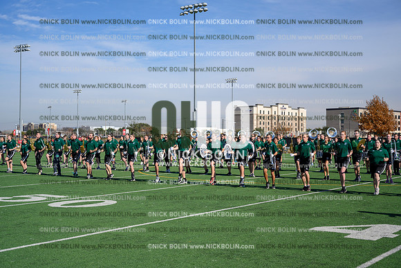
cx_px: 200
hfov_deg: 40.3
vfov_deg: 27.5
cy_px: 134
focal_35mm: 49
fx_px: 546
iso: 125
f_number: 4
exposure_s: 1/2500
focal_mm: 49
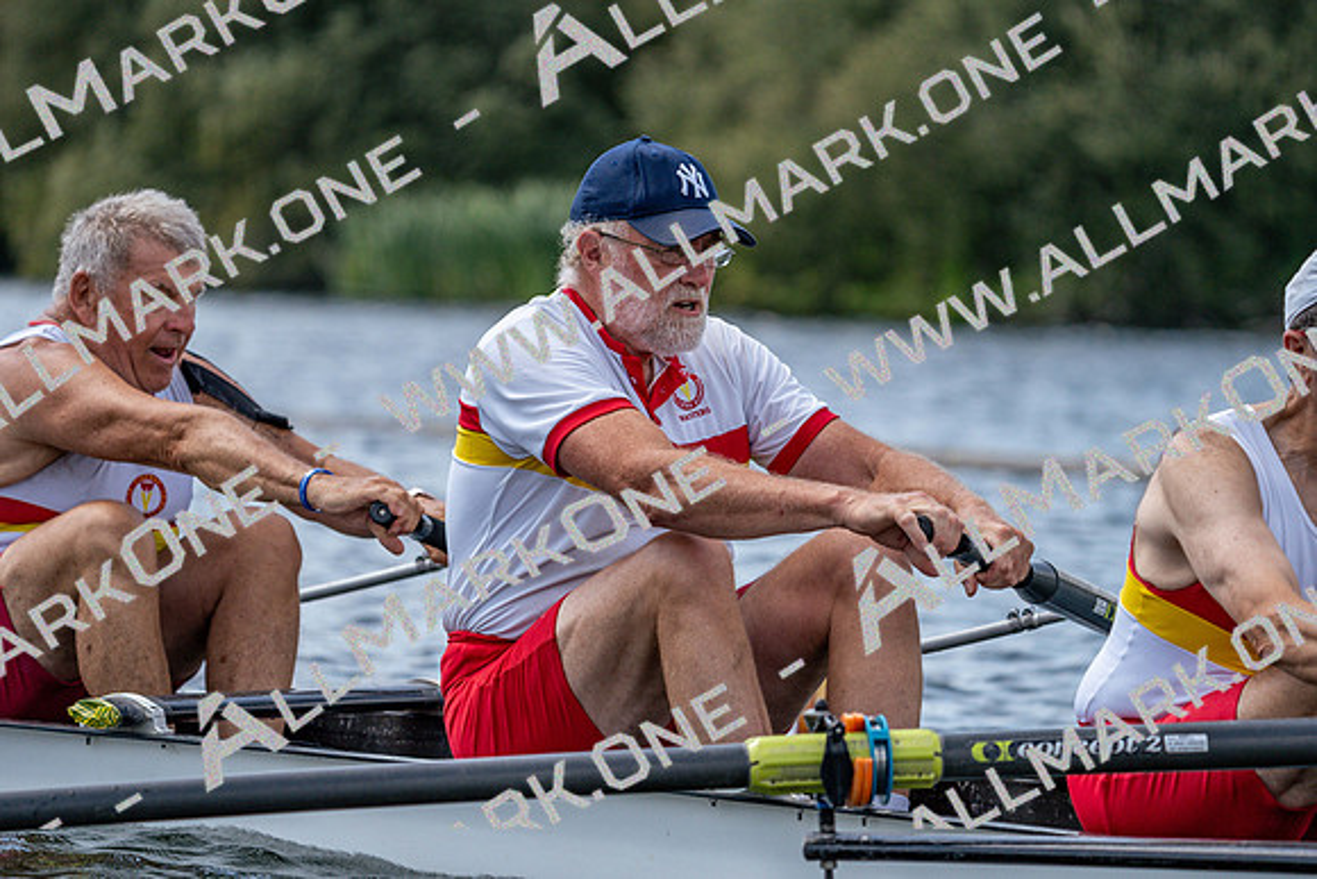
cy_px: 440
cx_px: 658
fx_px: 9989
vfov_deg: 5.0
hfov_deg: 7.5
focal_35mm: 273
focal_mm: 273
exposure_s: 1/2000
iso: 500
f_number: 5.6
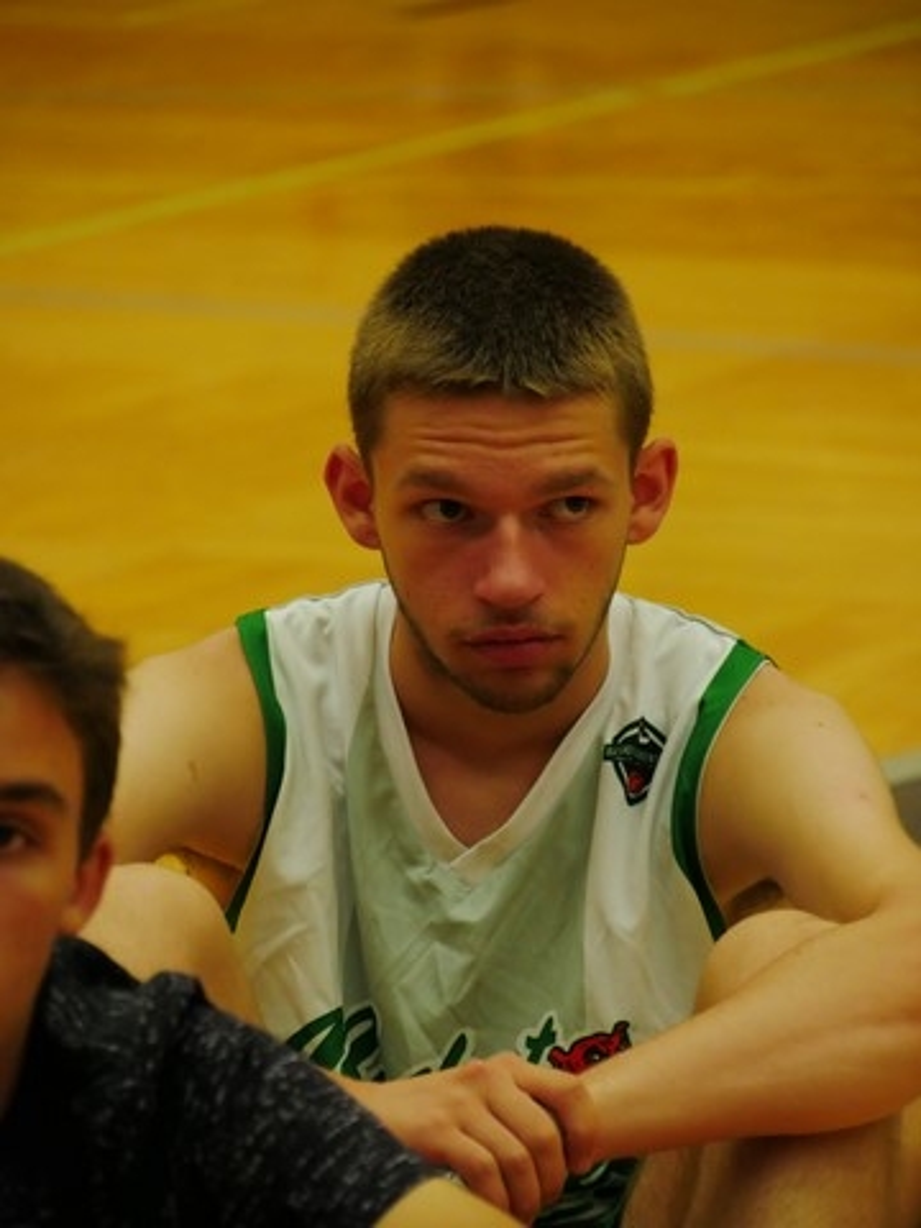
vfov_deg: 7.1
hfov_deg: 5.3
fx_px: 9933
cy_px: 614
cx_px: 460
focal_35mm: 280
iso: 3200
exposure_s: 1/200
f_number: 5.6
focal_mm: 140
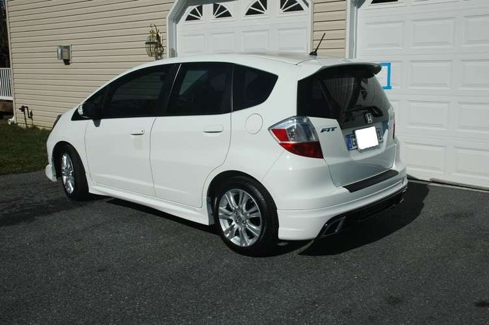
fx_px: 550
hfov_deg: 48.0
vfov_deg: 33.0
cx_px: 244
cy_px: 162
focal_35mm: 40
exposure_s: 1/640
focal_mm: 27
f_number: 11
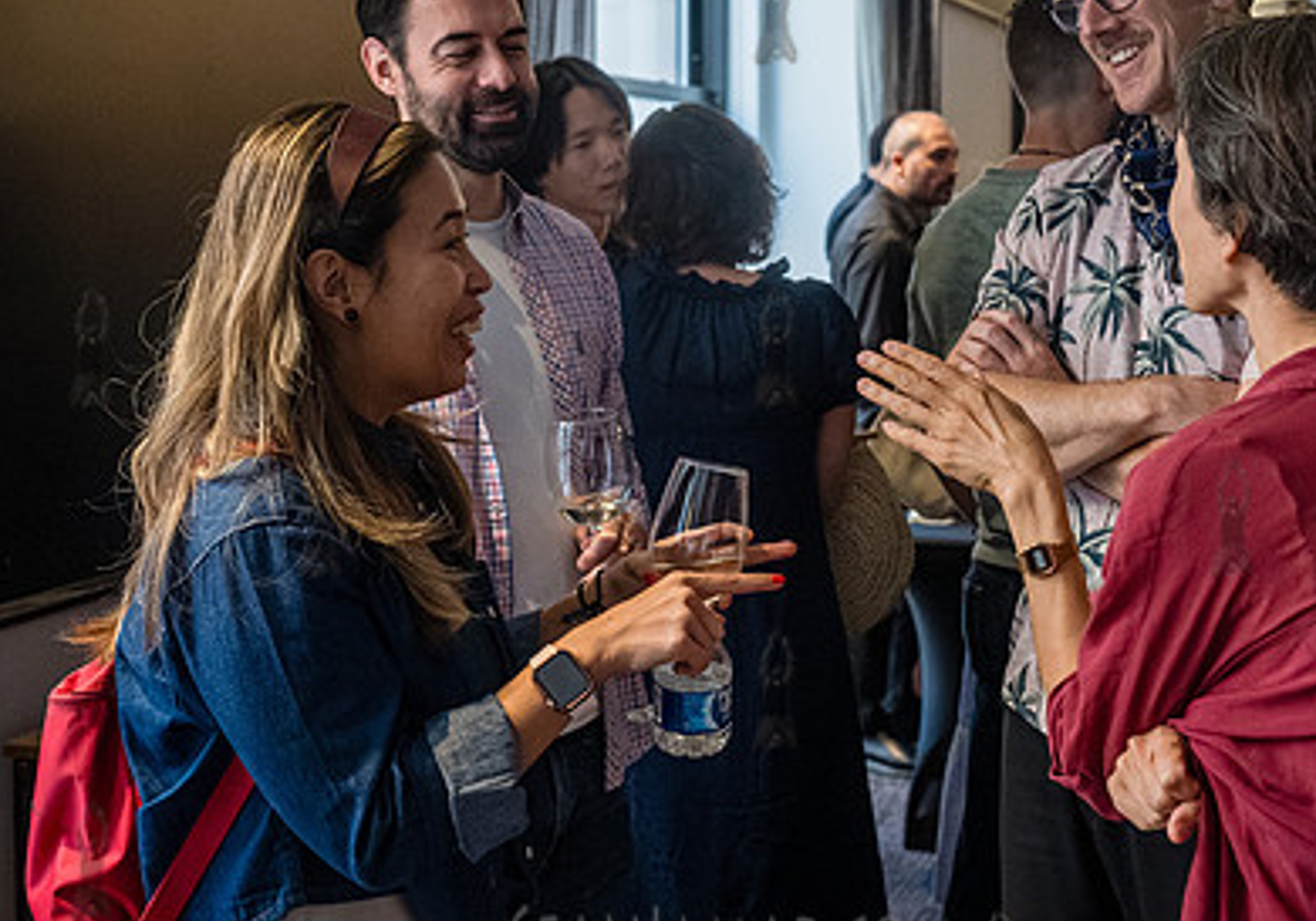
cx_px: 665
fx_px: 2116
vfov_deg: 24.4
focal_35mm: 57
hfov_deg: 34.5
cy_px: 305
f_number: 4
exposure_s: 1/250
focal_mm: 35
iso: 5000
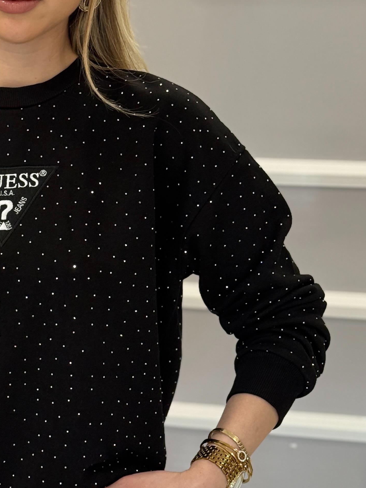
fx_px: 1438
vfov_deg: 19.2
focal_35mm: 102
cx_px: 24
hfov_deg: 14.3
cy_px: 294
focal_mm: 6.76
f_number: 1.78
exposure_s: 1/105
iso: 200
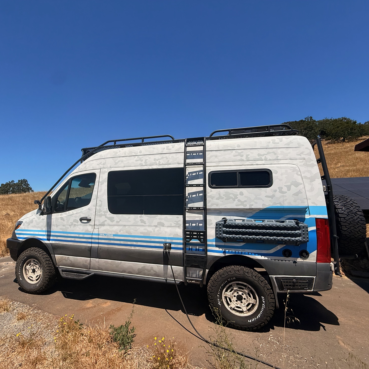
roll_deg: -0.3
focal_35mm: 17
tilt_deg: +5.5
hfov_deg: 83.2
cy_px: 189
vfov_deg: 84.0
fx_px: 205
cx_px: 152
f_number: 2.2
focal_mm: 2.22
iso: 50
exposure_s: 1/4149
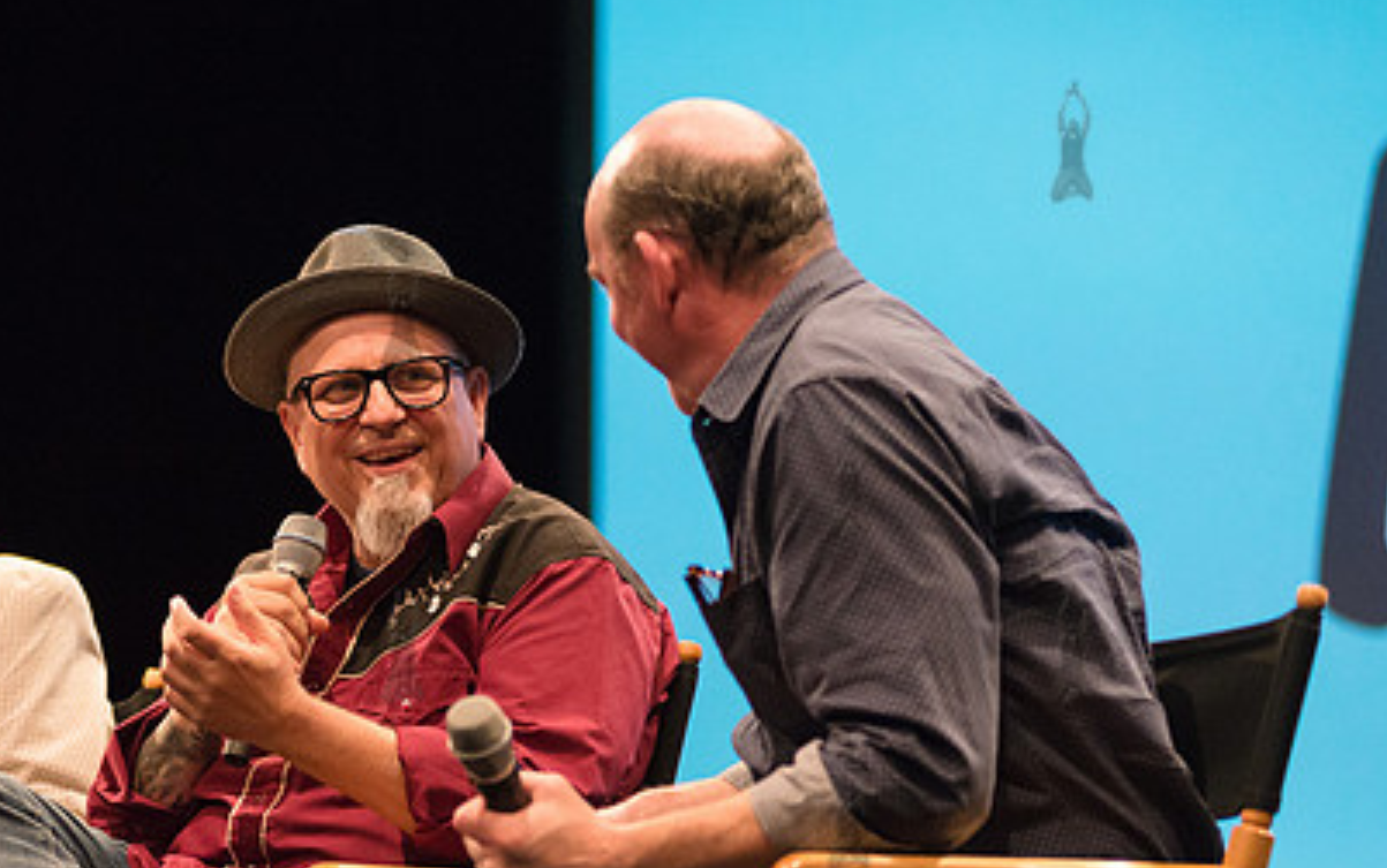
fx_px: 6240
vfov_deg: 8.0
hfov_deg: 12.7
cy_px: 641
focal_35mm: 165
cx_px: 401
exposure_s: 1/200
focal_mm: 112
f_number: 3.2
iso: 4000
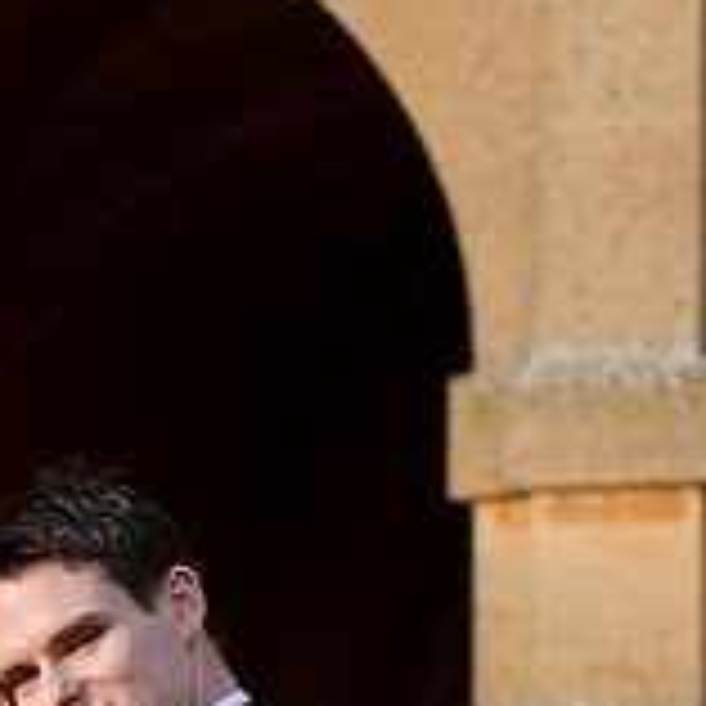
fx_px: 8422
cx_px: 54
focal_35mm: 365
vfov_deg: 4.8
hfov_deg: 4.8
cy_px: 814
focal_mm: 150
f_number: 6.3
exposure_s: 1/500
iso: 500
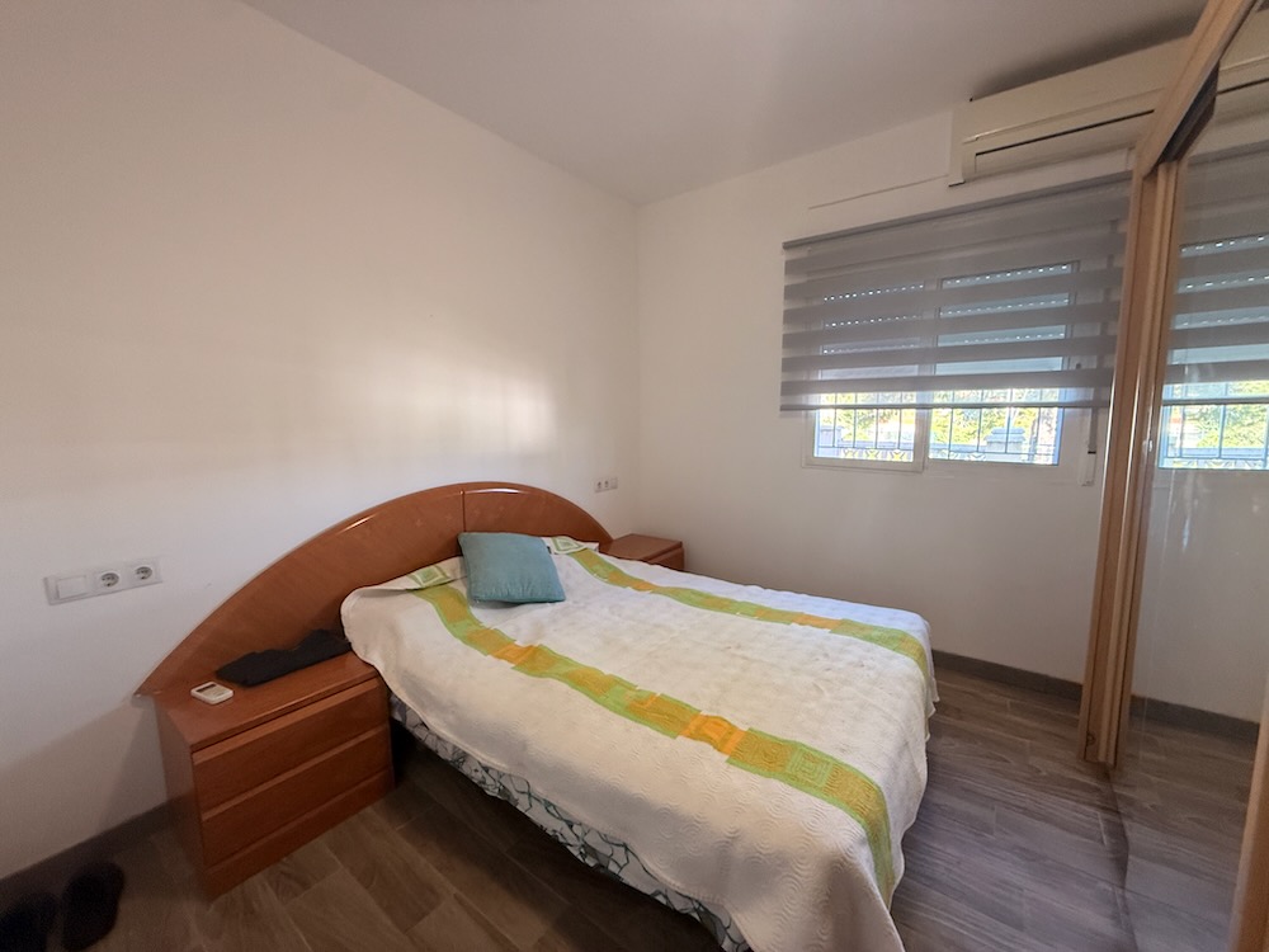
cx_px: 634
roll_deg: +0.2
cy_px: 476
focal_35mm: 14
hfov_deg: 102.1
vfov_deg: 85.7
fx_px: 513
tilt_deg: -7.3
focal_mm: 2.22
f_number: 2.2
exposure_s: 1/100
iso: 320
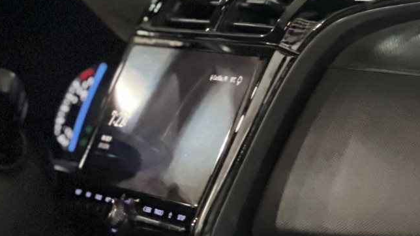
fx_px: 2784
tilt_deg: -7.3
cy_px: 262
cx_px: 233
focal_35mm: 250
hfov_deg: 8.6
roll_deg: +0.5
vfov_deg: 4.8
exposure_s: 1/15
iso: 1250
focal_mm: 9
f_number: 2.8
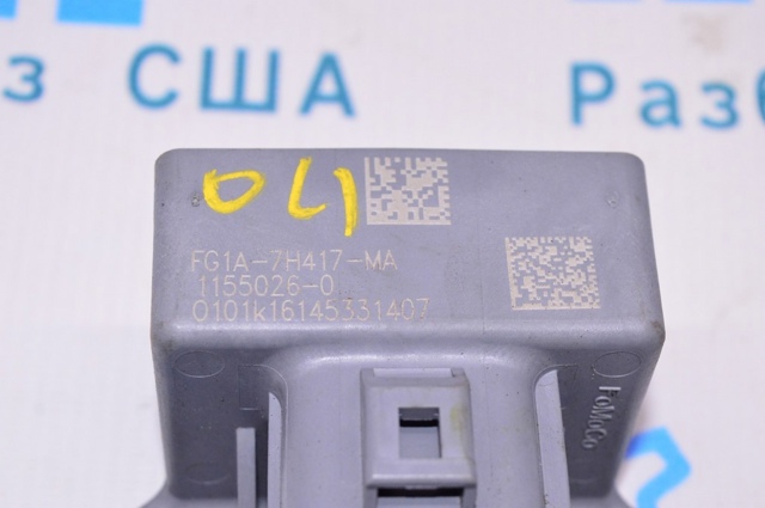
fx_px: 1751
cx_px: 382
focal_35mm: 82
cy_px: 254
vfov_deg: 16.5
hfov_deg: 24.6
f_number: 8
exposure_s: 1/125
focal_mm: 55
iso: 1600
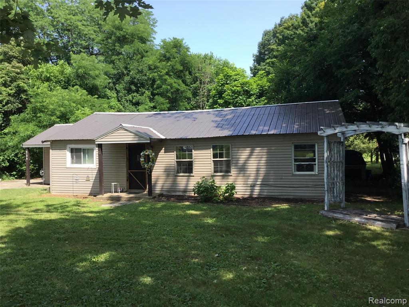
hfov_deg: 58.4
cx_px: 204
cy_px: 154
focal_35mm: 31
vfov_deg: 45.4
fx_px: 366
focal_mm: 3.3
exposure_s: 1/494
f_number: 2.4
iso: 25
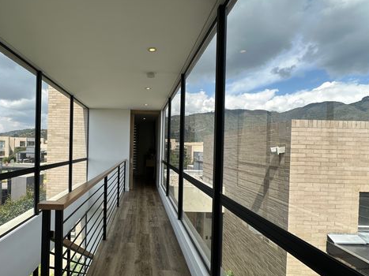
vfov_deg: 65.8
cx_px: 138
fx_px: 213
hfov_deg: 80.2
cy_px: 150
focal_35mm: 20
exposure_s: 1/963
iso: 50
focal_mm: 2.22
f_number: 2.2
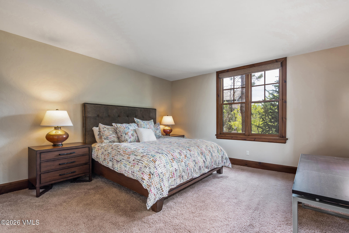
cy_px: 116
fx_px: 155
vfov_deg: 73.8
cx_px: 174
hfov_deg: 96.7
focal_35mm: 16
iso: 400
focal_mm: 16
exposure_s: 1/200
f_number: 10
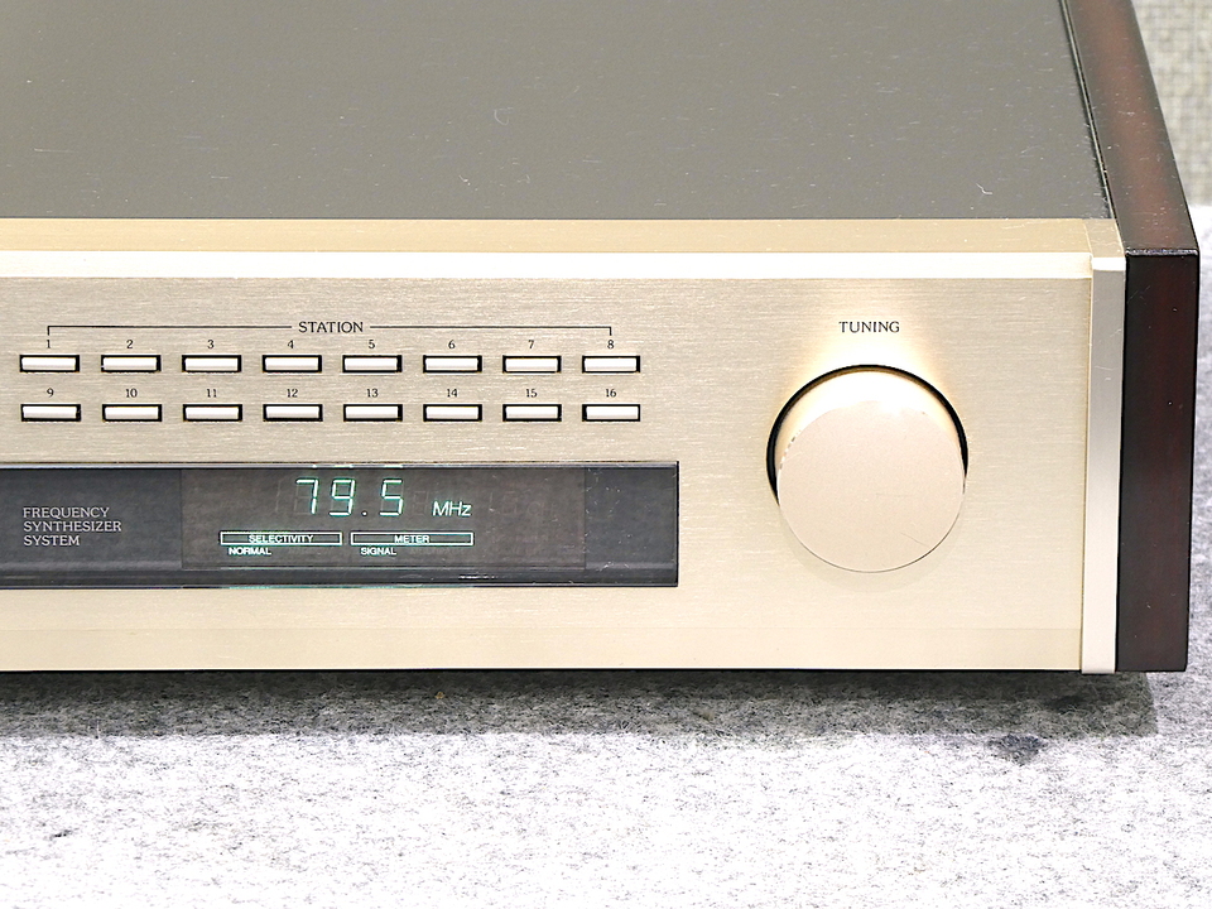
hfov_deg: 10.7
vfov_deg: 8.0
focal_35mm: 185
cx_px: 606
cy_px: 454
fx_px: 6477
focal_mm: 33.2
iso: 200
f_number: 5.6
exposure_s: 1/2
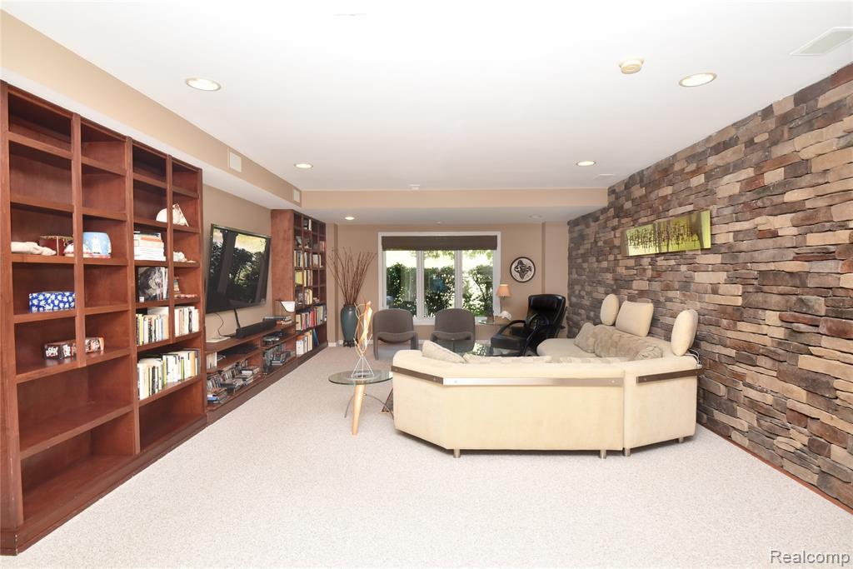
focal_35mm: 19
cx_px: 426
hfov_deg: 86.9
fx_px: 450
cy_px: 284
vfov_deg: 64.6
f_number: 9
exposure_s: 1/60
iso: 800
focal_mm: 19
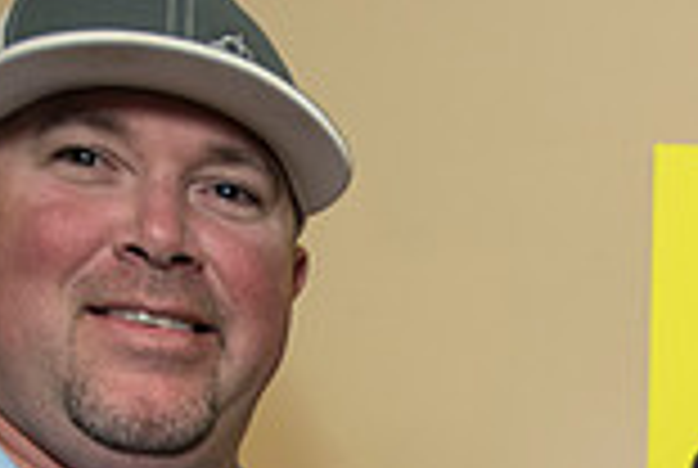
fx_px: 1379
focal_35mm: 71
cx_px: 590
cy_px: 758
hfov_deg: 27.6
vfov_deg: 16.9
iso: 1250
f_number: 2.8
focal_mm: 19
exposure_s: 1/160
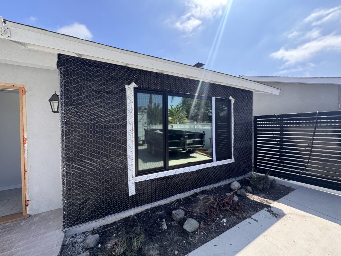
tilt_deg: -0.2
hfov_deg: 102.1
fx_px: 138
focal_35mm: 14
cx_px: 170
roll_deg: +1.0
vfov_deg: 85.7
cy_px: 128
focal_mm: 2.22
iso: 40
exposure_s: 1/620
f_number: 2.2
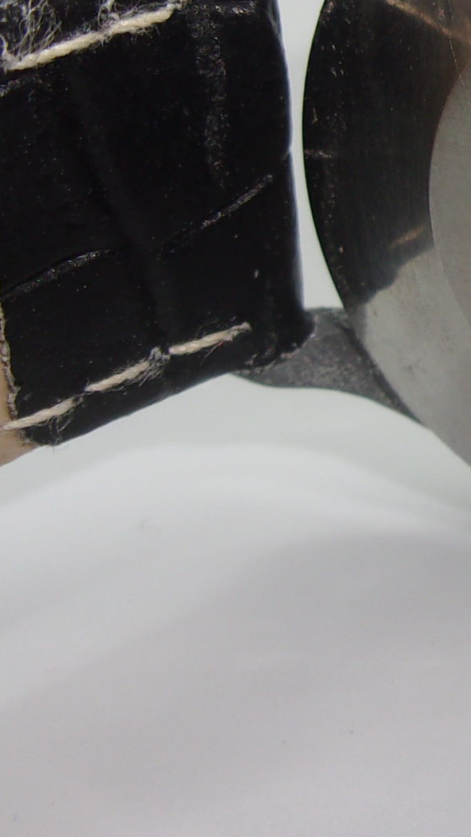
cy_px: 238
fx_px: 1642
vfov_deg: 28.3
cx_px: 663
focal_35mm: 74
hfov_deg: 15.3
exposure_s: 1/42
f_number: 3.9
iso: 80
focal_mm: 5.1
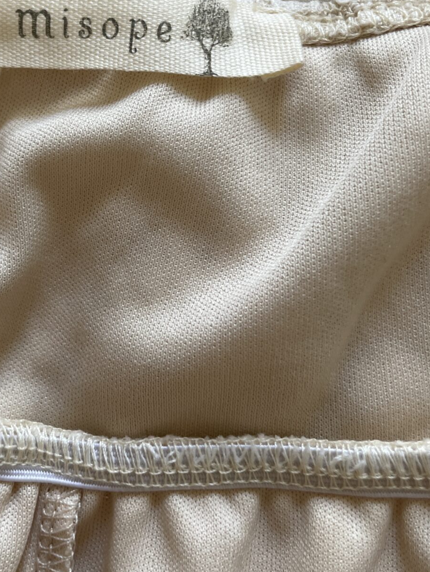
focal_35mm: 44
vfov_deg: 42.5
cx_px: 138
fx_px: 729
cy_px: 201
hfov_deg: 32.6
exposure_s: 1/121
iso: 80
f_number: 1.6
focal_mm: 4.2
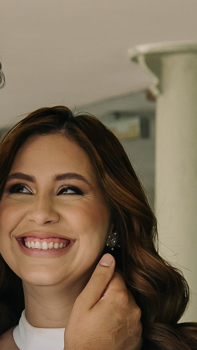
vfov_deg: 13.4
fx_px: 1468
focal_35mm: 158
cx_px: 17
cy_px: 353
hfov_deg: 7.7
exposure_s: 1/200
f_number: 2.8
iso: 250
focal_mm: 30
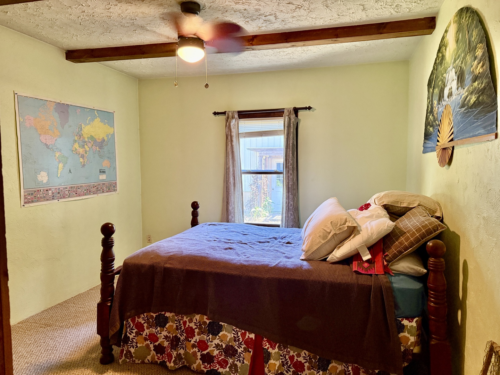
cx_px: 250
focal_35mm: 24
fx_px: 347
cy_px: 188
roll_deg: +0.3
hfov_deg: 71.6
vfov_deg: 56.8
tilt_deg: -3.6
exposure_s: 1/60
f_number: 1.78
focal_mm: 6.76
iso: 640
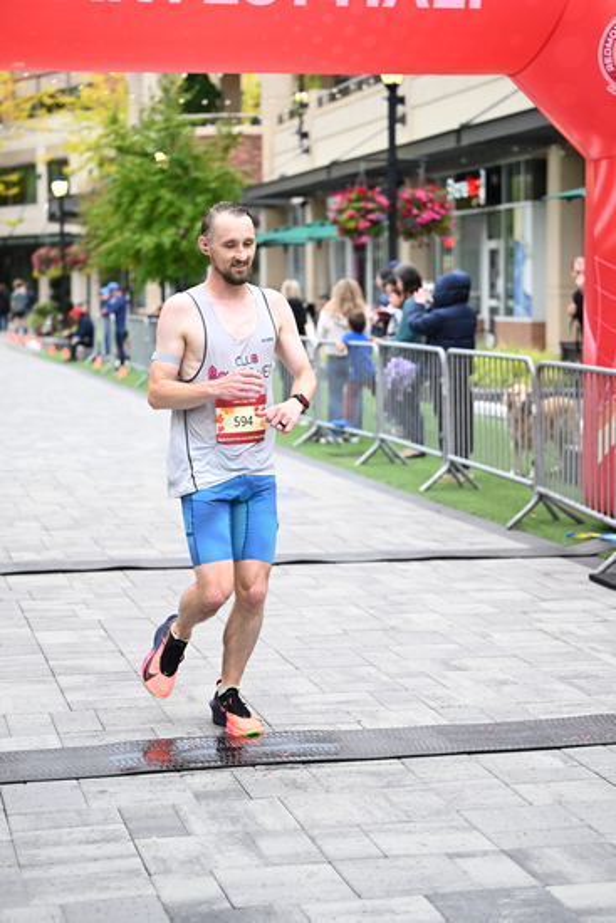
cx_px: 308
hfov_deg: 19.5
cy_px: 462
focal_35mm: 70
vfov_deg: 28.8
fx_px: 1795
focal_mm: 70
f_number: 2.8
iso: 1600
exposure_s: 1/1250
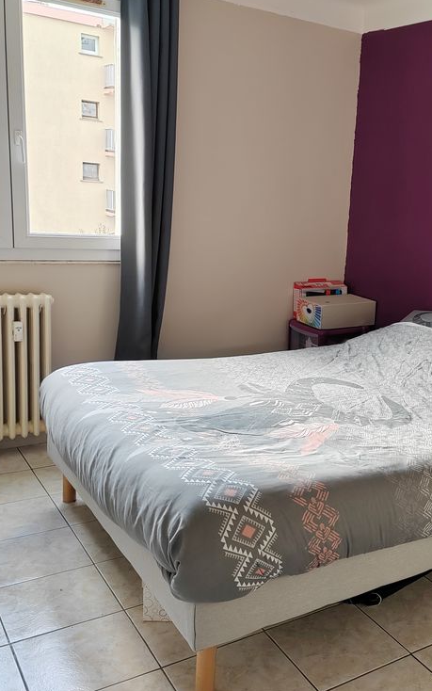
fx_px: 734
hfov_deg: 31.5
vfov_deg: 50.4
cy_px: 348
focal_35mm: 39
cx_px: 373
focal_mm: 5.52
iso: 250
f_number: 1.9
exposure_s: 1/100
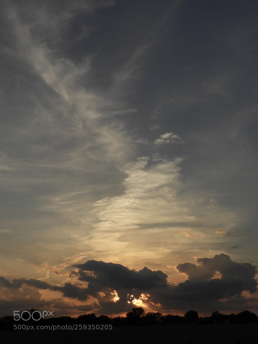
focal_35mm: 45
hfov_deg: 32.2
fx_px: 447
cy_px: 172
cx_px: 129
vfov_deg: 42.1
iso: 100
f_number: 5
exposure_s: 1/1600
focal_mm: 8.1
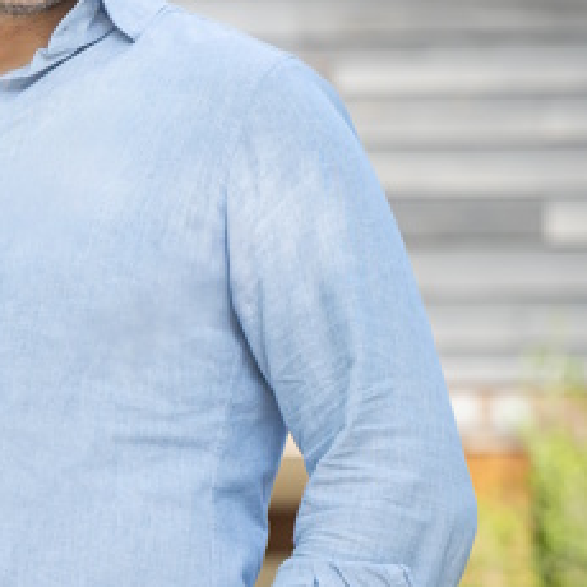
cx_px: -248
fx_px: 5429
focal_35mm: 283
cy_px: 191
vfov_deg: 6.2
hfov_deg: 6.1
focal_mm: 85
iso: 320
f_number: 3.5
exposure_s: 1/800
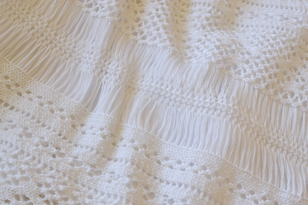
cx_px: 154
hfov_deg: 37.9
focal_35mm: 52
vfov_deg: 25.8
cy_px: 102
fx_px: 449
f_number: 5.6
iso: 400
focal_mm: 35
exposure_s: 1/60
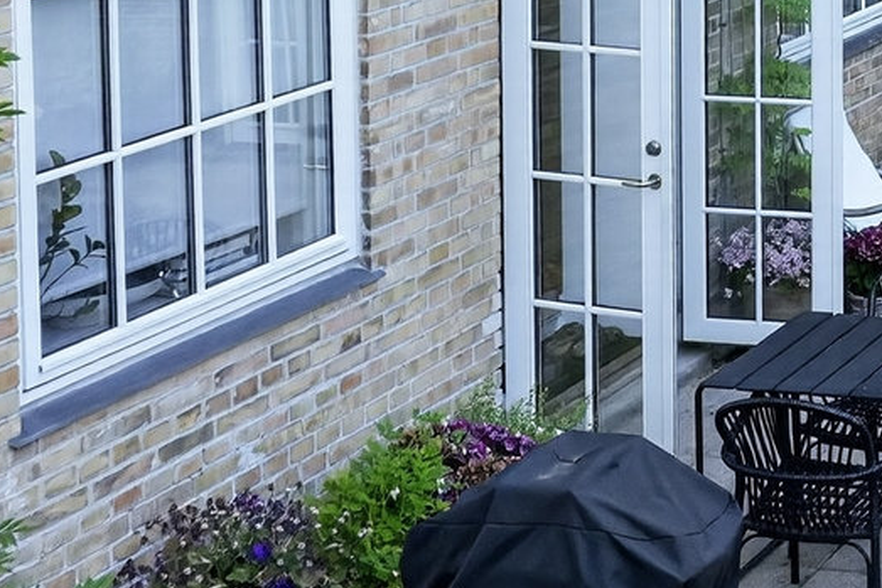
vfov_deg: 13.8
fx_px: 2279
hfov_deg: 18.5
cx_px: 1450
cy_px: -293
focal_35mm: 93
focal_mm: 19
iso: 400
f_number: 8
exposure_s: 1/50
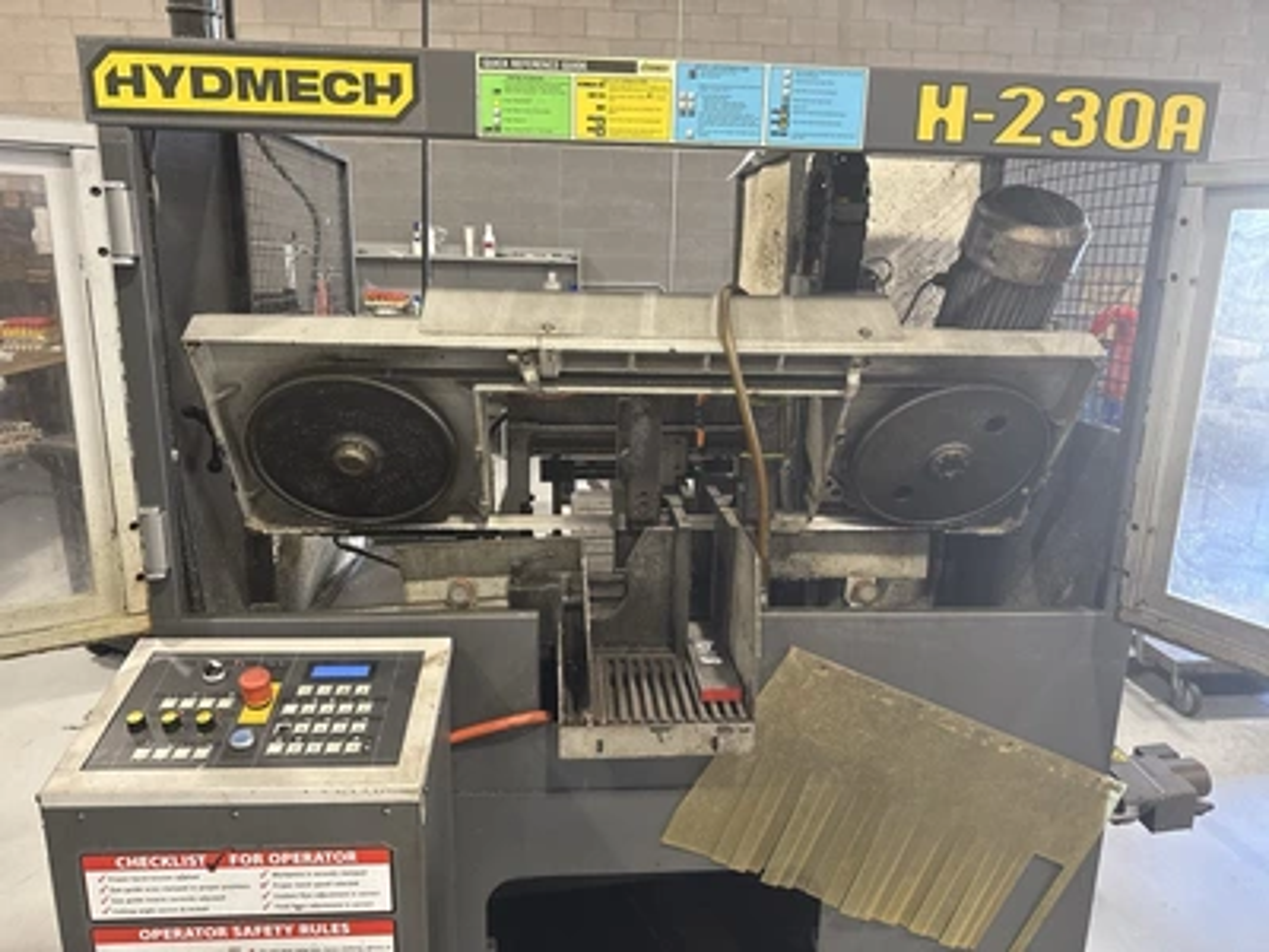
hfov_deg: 71.6
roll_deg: -1.6
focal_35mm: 24
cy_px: 476
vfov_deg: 56.8
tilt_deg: -13.0
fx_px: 880
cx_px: 634
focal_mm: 6.76
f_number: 1.78
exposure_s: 1/60
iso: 320
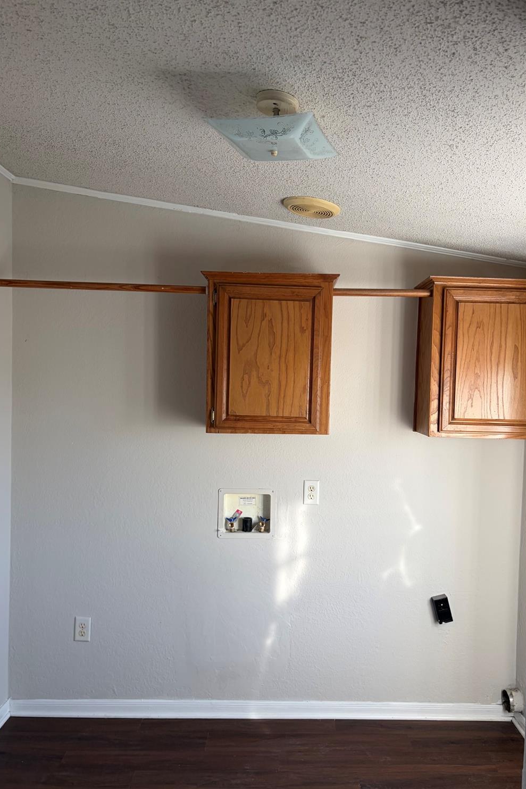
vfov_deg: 65.5
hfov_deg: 46.3
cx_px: 294
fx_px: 613
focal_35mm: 28
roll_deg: -1.1
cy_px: 406
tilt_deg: -1.0
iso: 64
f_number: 1.6
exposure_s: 1/122
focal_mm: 5.96
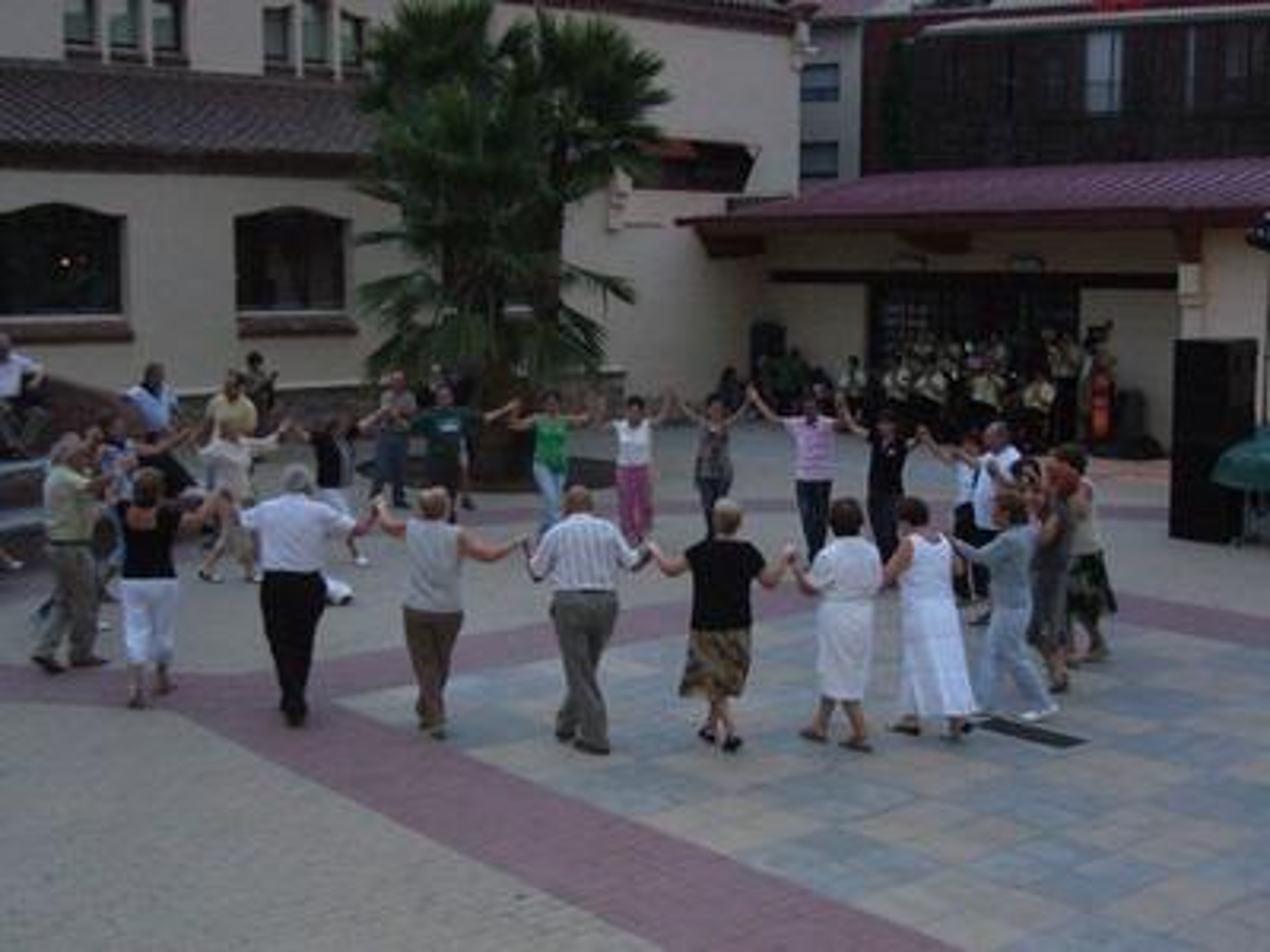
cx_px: 635
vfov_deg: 32.2
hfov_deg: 42.1
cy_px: 476
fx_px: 1651
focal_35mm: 45
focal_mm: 7.5
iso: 400
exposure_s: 1/60
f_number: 3.2
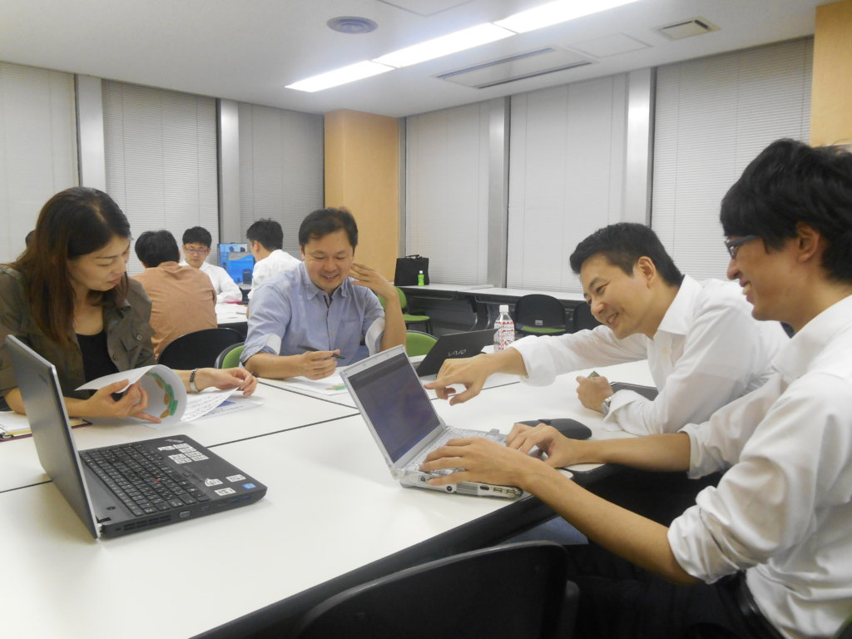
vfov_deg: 53.1
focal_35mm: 26
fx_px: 640
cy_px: 320
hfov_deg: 67.3
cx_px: 426
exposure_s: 1/30
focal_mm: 4.7
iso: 280
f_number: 3.4
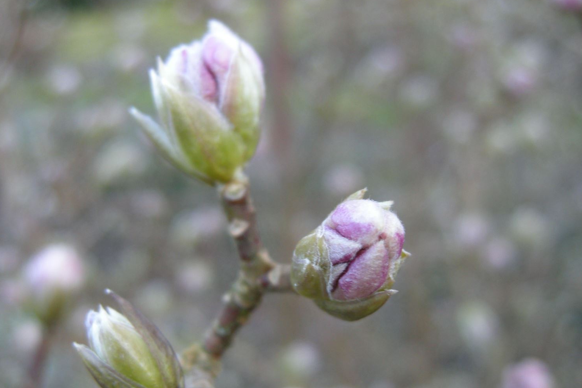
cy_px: 267
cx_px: 292
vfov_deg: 27.3
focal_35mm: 49
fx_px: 792
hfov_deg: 40.3
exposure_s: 1/51
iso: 97
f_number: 2.7
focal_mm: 7.5
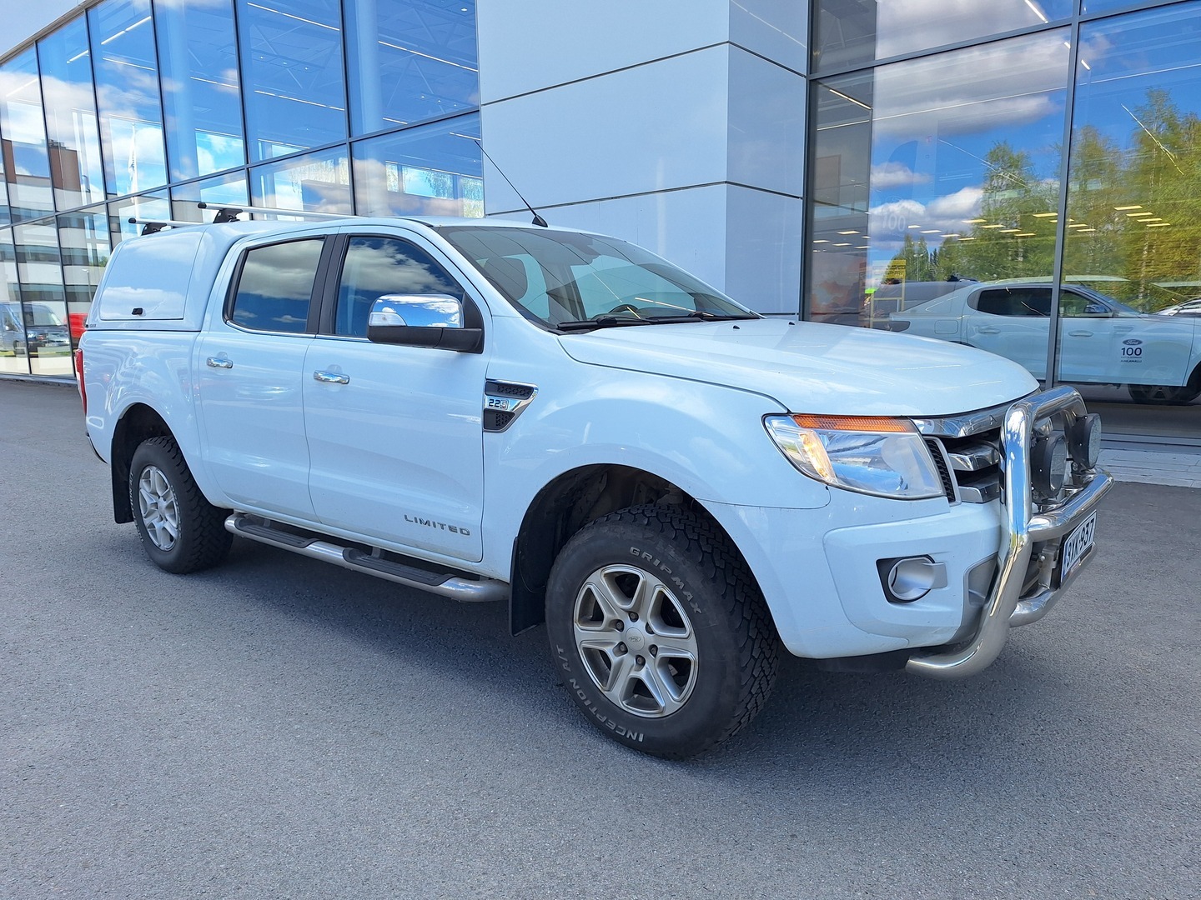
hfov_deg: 73.9
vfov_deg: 58.9
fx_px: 798
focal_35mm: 23
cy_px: 450
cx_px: 600
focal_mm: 5.54
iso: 40
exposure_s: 1/1337
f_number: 1.8
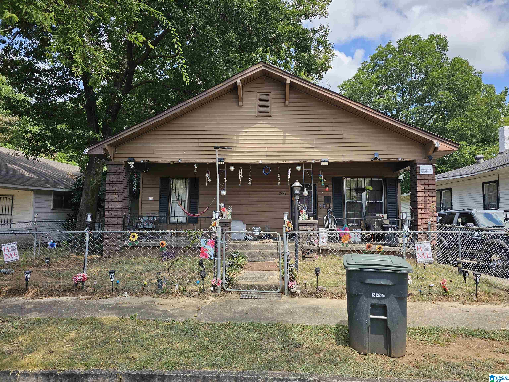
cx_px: 254
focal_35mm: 23
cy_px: 191
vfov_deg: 58.9
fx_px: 338
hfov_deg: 73.9
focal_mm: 6.3
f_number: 1.7
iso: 10
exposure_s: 1/329
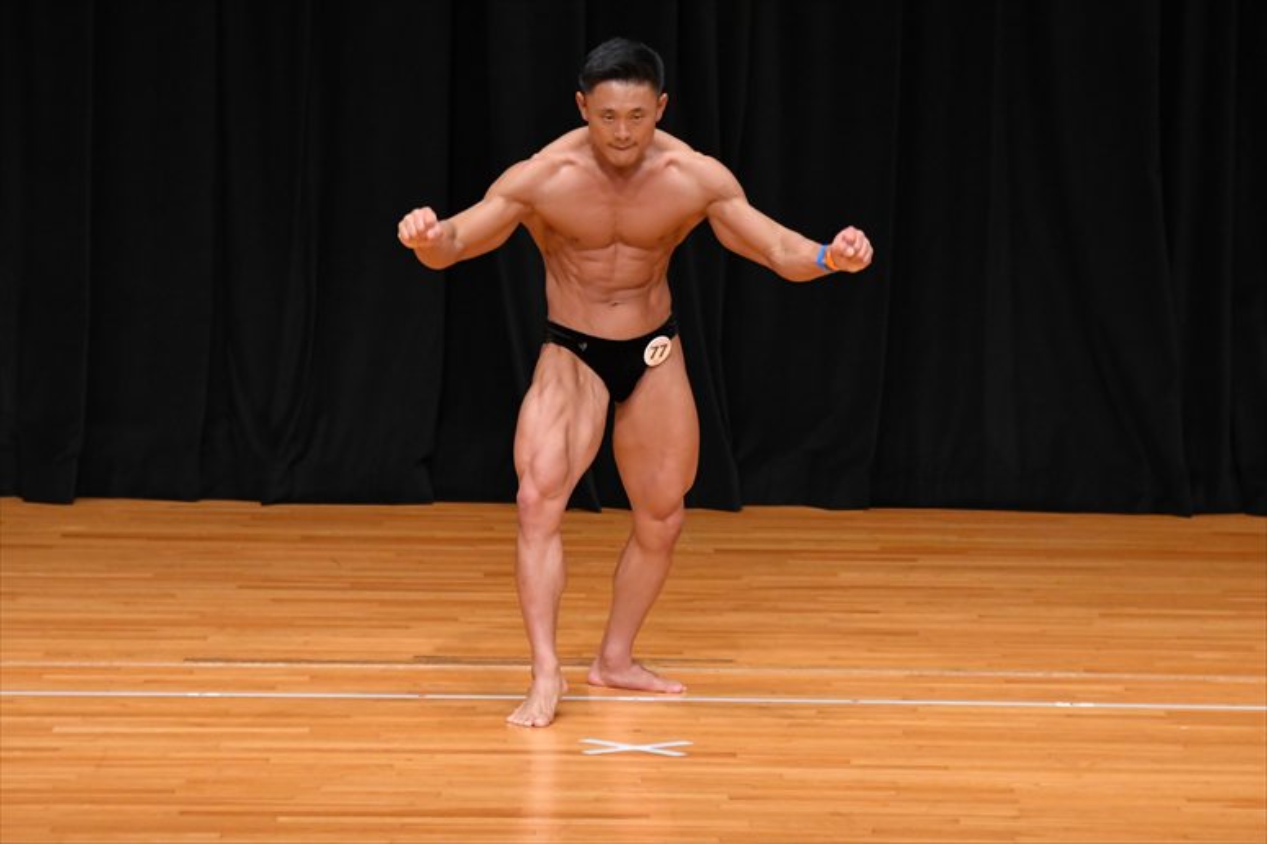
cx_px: 634
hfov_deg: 7.2
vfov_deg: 4.8
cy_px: 422
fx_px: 10026
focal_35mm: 285
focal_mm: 190
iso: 3200
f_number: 5.6
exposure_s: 1/400
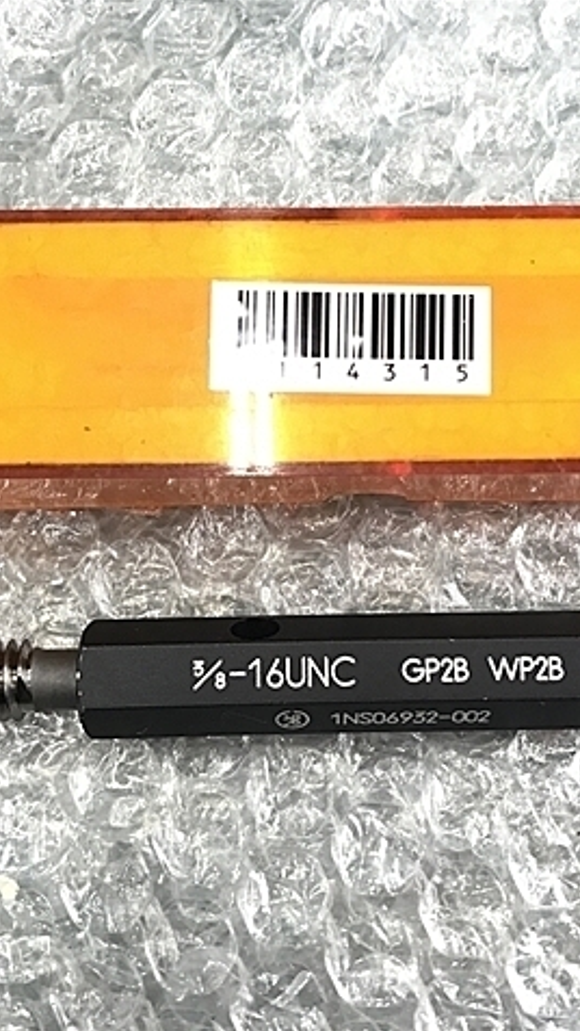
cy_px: 516
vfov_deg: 49.4
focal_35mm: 41
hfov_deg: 29.0
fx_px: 1120
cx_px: 333
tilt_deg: -81.9
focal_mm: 3.99
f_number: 1.8
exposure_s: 1/20
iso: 40
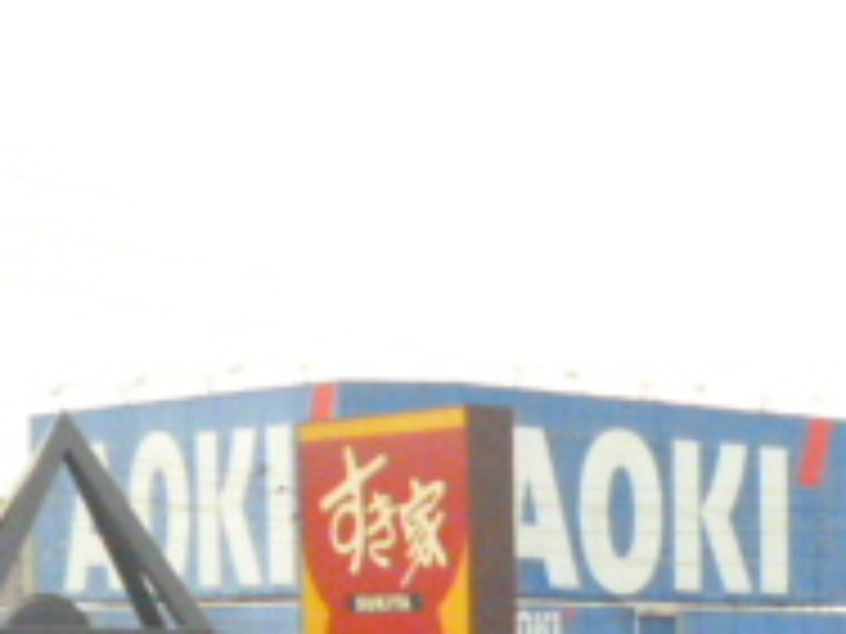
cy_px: 904
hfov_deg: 17.3
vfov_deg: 13.0
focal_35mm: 109
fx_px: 2664
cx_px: 999
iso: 1600
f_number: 10
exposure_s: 1/500
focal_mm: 5.7
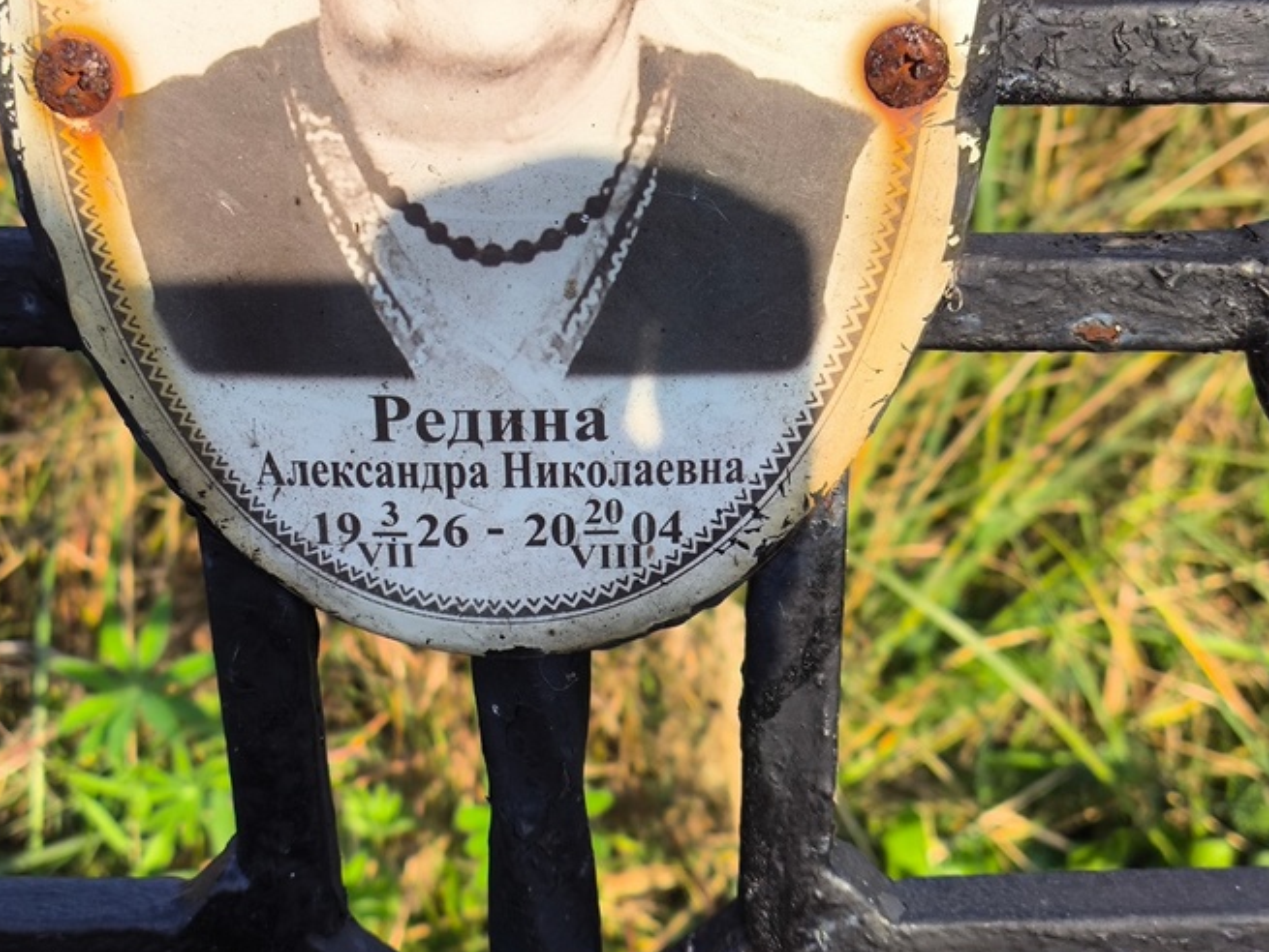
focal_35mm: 61
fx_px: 2237
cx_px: 557
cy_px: 507
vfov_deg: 24.0
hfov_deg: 31.6
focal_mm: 4.71
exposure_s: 1/954
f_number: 1.7
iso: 50
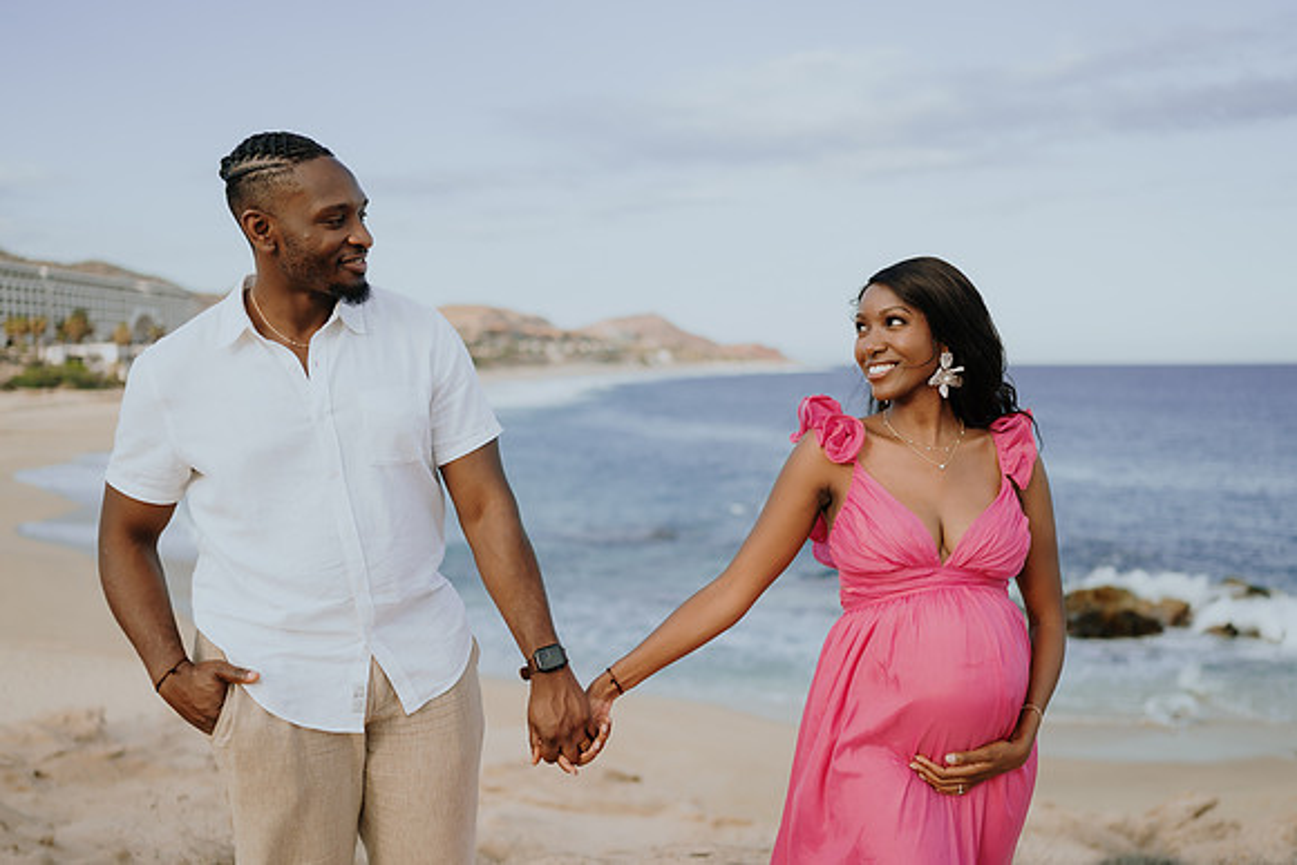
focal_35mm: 36
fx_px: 1283
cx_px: 655
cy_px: 433
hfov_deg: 53.6
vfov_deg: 37.3
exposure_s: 1/800
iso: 50
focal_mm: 35
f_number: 1.8
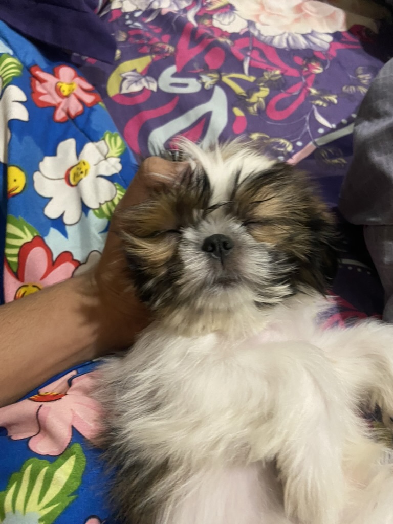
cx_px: 196
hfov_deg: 53.1
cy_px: 262
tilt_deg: -59.3
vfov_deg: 67.3
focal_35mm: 26
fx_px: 394
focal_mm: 4.25
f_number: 1.8
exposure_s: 1/37
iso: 500
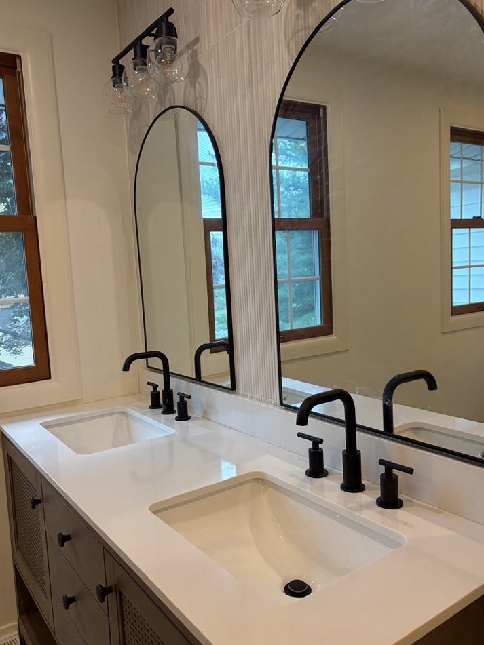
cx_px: 238
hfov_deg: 49.7
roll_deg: +2.4
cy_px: 329
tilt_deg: -3.9
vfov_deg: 63.4
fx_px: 522
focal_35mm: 28
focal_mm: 5.96
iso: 100
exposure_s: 1/153
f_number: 1.6
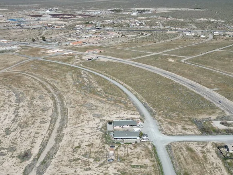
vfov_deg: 34.3
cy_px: 77
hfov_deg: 44.8
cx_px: 116
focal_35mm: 42
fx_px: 283
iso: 110
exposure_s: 1/4000
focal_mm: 6.72
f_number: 1.7
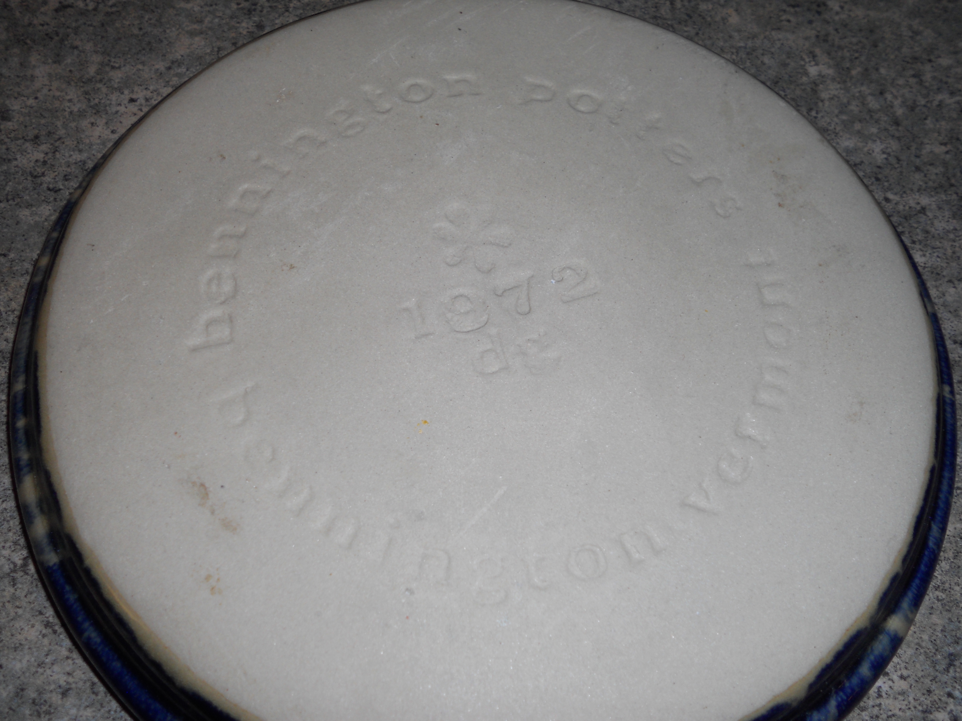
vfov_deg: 44.2
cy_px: 360
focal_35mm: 32
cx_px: 481
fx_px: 889
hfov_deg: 56.8
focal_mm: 5.8
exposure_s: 1/25
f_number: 8.8
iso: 80
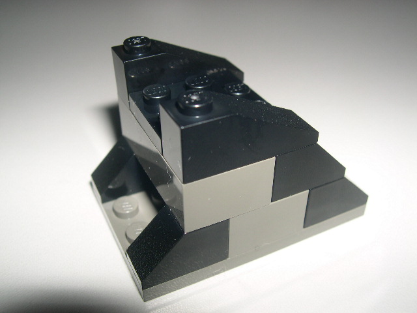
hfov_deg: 49.0
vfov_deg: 37.7
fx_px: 458
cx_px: 208
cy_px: 156
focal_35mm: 38
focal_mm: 8
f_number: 7.6
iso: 100
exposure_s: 1/60
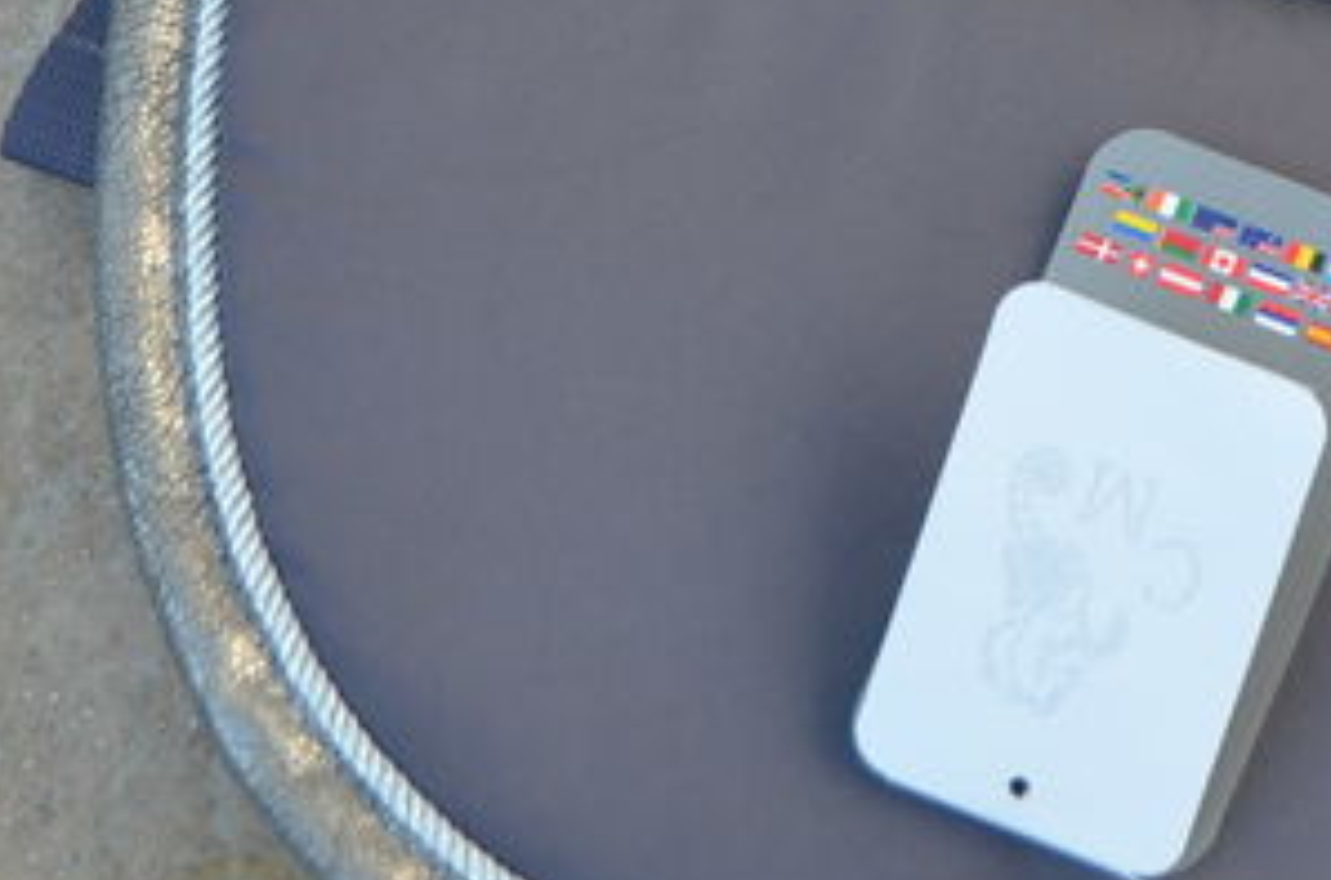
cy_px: -188
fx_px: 5199
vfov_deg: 9.5
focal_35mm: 141
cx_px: 2005
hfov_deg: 13.7
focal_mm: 28
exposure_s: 1/160
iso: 200
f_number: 6.3
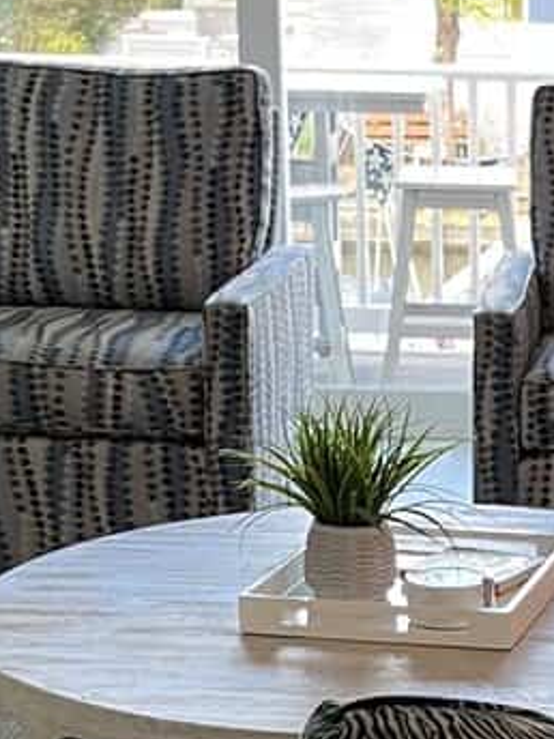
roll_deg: +0.4
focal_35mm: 121
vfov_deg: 16.0
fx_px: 2582
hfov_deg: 11.9
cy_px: 722
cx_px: 717
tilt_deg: -19.3
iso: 100
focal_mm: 5.1
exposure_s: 1/60
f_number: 1.6
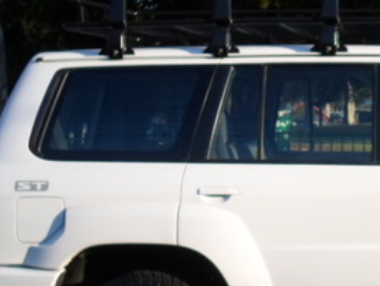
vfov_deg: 14.2
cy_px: 197
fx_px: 1142
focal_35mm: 104
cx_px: 429
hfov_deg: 18.1
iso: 80
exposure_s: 1/500
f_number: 3
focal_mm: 6.5
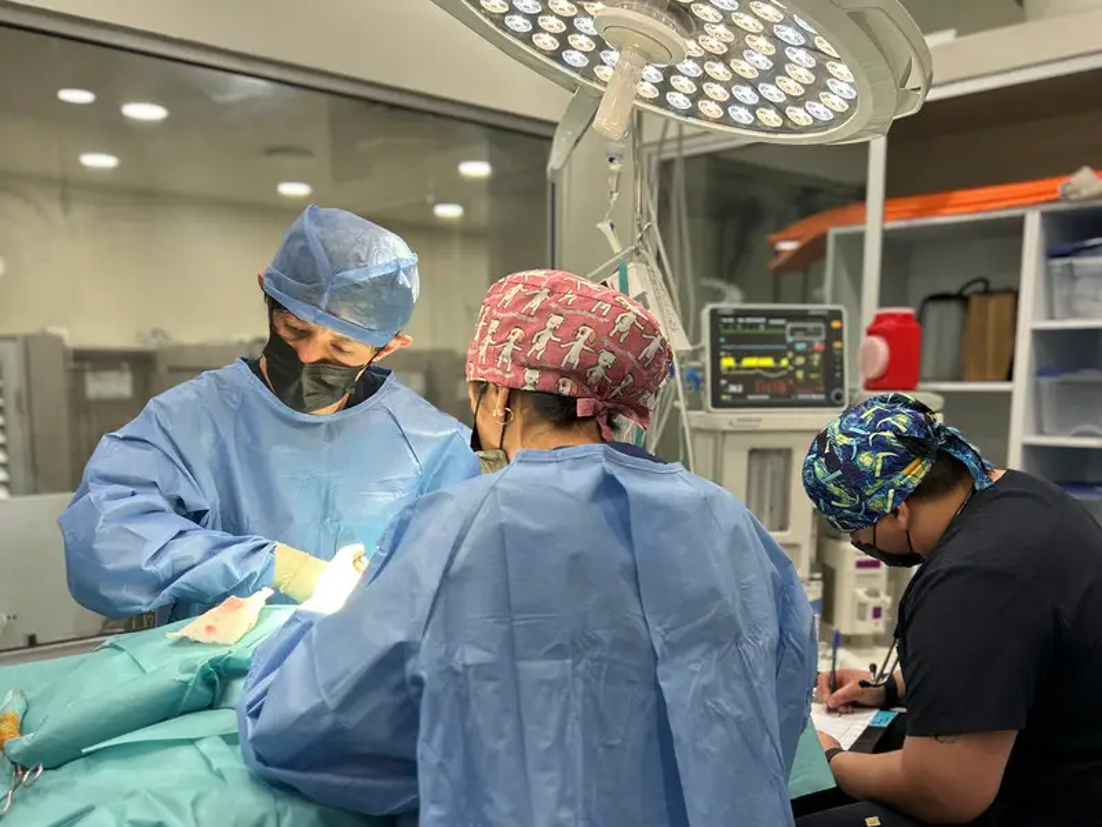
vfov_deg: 53.1
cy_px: 414
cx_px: 551
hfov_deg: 67.3
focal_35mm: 26
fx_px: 828
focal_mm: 5.7
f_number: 1.5
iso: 64
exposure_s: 1/120
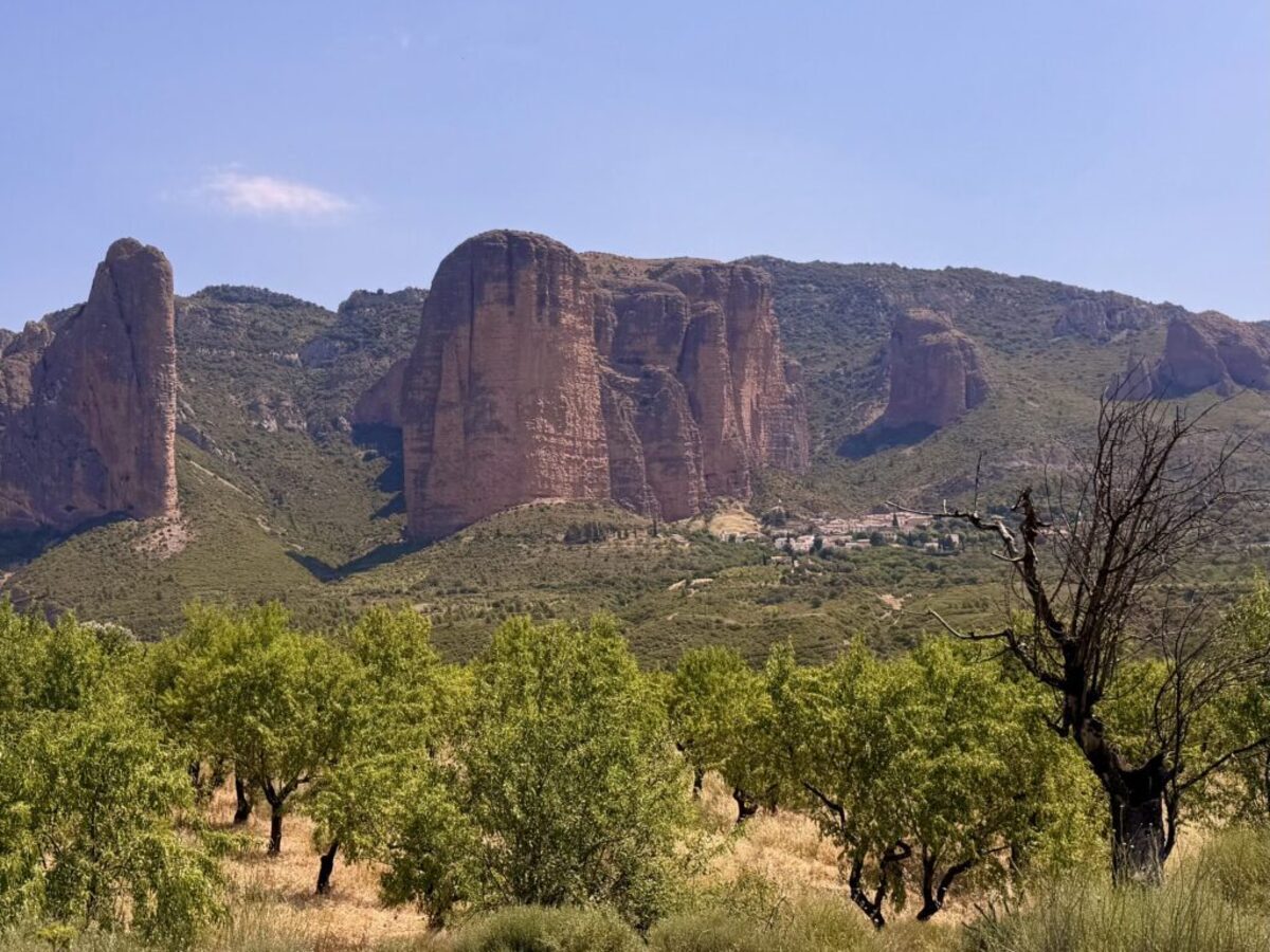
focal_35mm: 24
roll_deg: +1.5
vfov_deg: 56.8
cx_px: 635
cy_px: 476
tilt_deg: +4.9
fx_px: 881
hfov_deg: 71.6
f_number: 1.78
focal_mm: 6.76
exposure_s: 1/6173
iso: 80
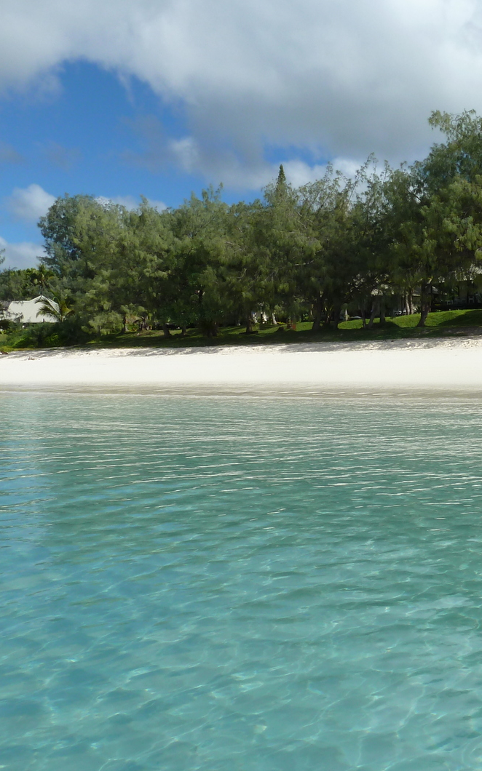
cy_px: 366
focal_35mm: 40
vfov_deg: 49.3
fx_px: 841
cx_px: 377
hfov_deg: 31.3
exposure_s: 1/500
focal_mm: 4.1
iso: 80
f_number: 5.6
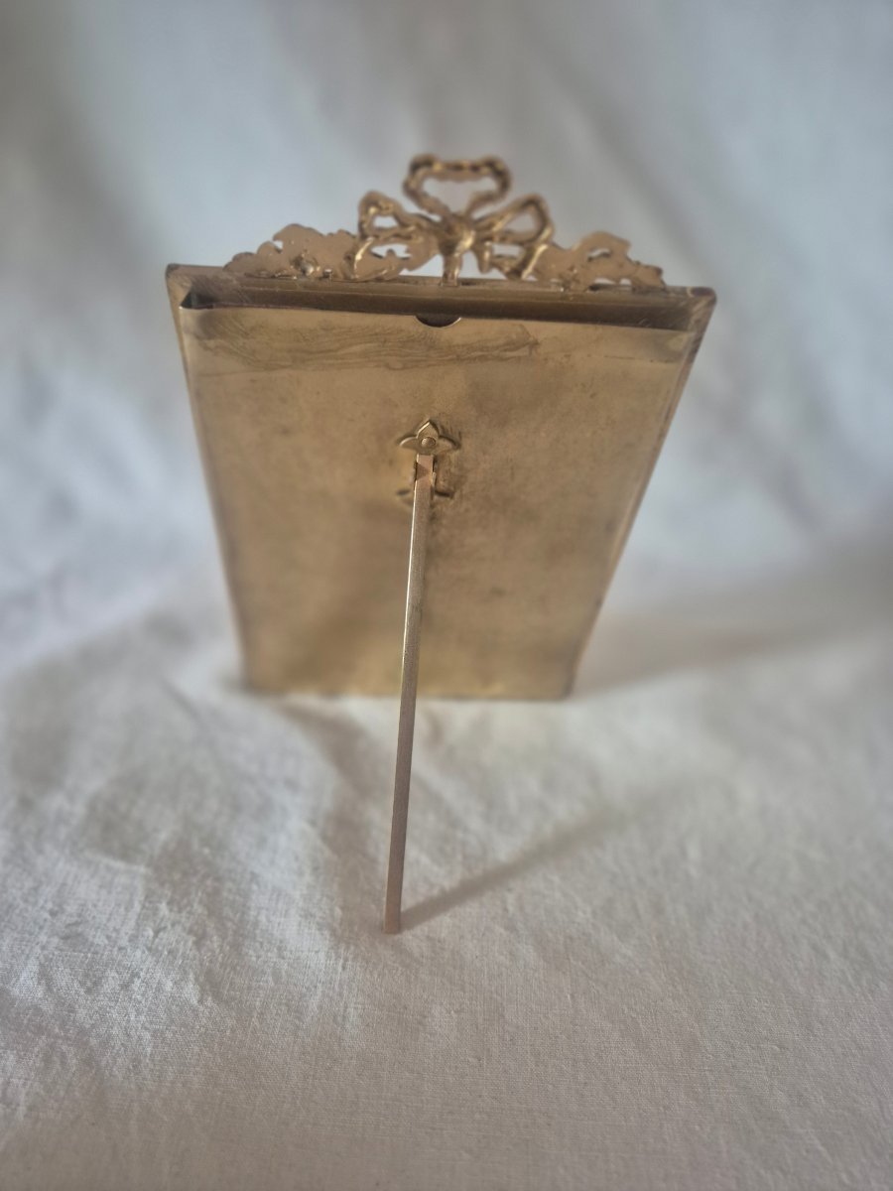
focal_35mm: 23
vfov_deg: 73.9
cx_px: 446
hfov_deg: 58.9
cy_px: 596
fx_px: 791
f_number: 1.8
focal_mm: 5.4
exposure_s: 1/100
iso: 800
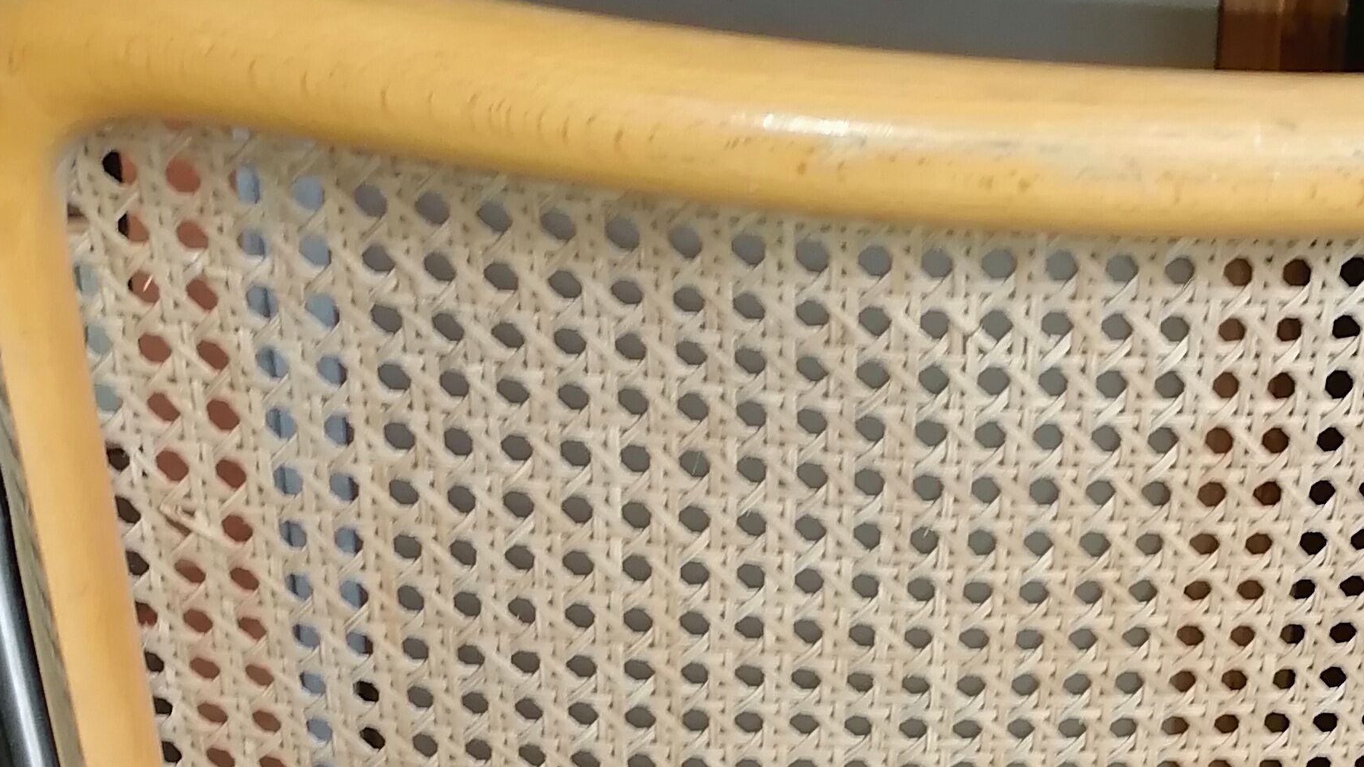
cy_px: 1130
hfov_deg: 30.0
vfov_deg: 16.1
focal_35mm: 69
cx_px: 1051
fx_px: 2496
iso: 100
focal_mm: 5.3
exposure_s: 1/33.3
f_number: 1.8
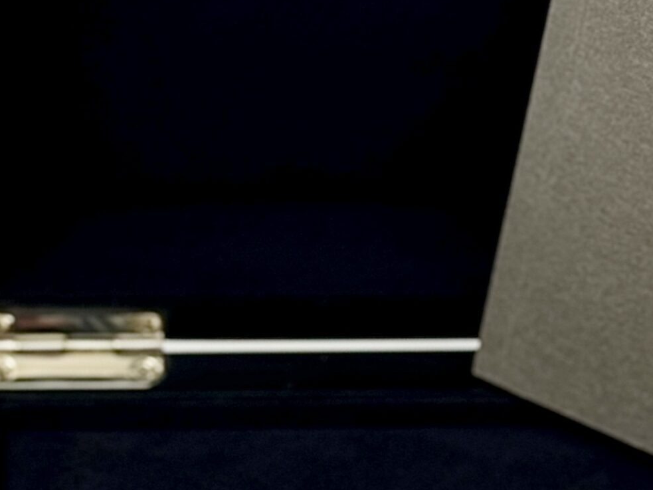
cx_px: 424
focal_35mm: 125
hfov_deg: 15.7
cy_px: 460
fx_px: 2358
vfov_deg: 11.8
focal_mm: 6.76
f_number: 1.78
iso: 100
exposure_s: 1/130
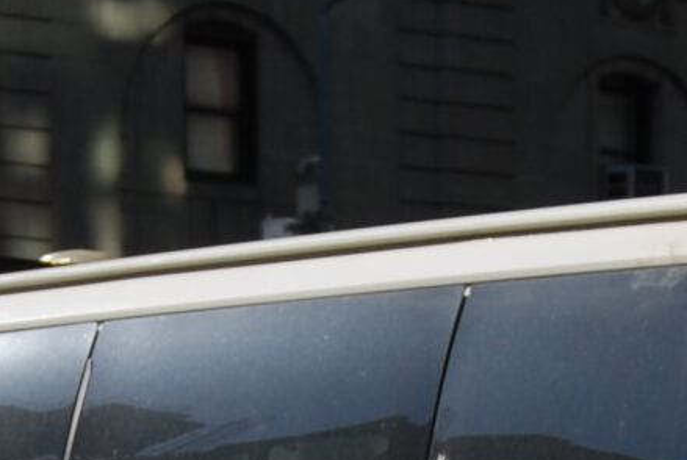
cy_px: 596
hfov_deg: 7.6
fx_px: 5177
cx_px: 487
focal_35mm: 271
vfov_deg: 5.1
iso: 100
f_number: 5.6
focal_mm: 31
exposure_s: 1/500
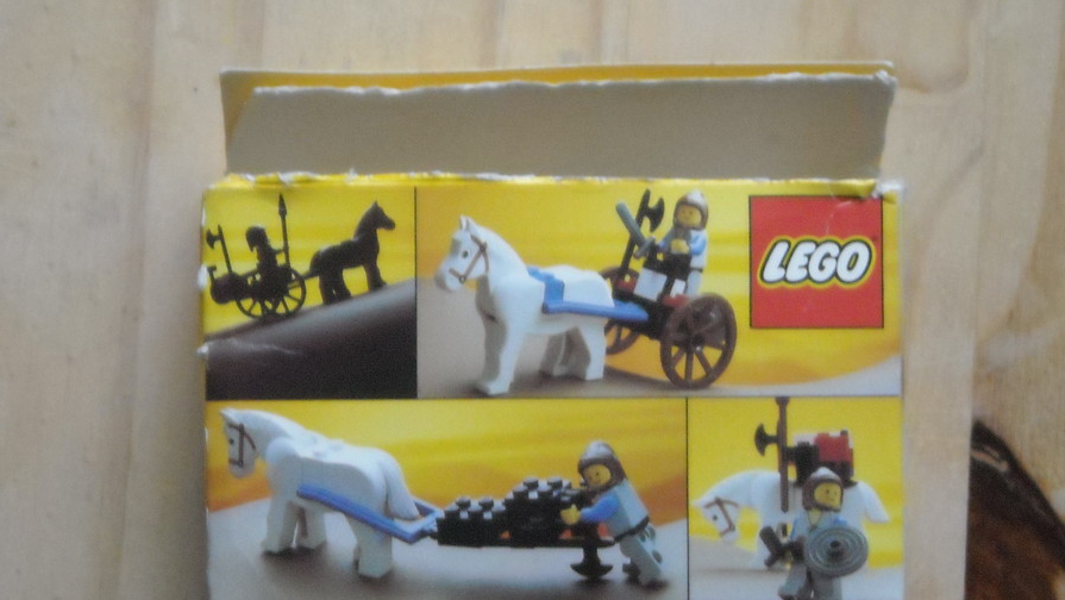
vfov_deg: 10.5
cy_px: 328
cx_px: 534
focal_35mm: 115
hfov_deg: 18.6
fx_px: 3248
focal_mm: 17.1
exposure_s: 1/30
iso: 800
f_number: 4.7
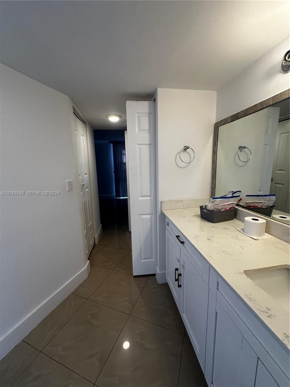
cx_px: 145
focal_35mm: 14
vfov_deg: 102.1
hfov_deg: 85.7
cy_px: 194
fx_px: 156
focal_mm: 2.22
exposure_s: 1/120
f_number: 2.2
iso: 160
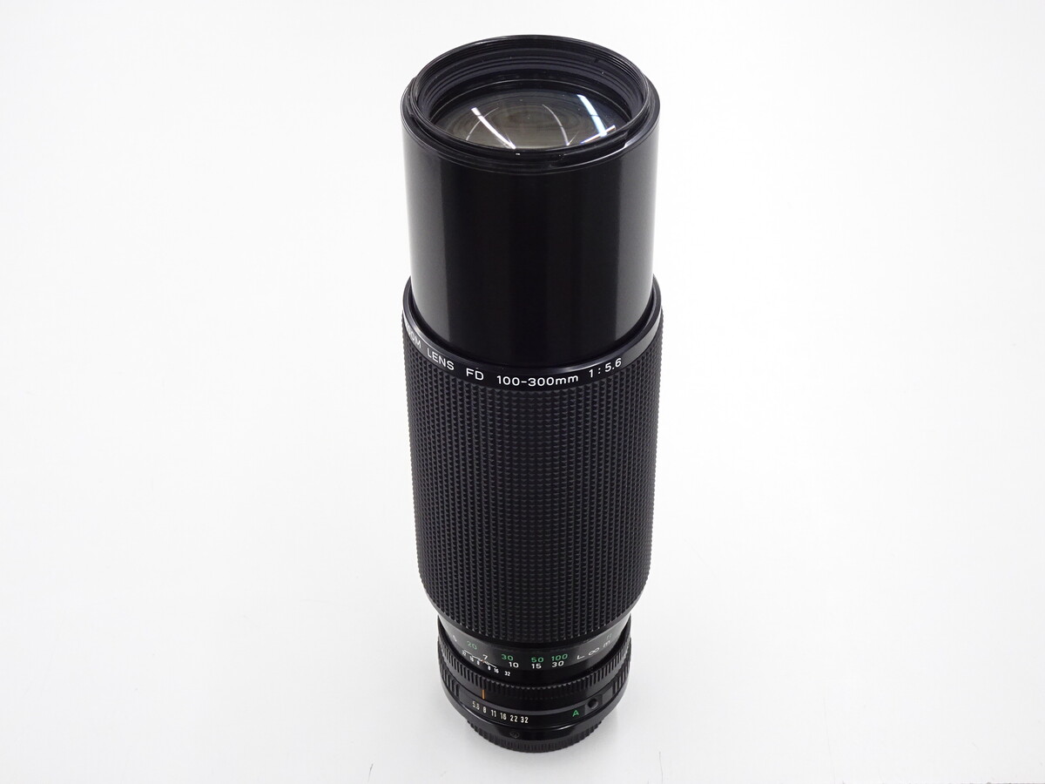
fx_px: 1509
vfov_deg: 29.1
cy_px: 392
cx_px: 522
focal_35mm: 50
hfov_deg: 38.2
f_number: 4.5
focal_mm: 8.51
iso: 320
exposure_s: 1/50
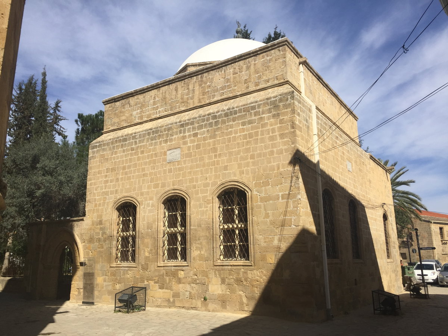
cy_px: 168
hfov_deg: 61.7
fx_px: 375
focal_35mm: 29
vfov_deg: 48.2
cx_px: 224
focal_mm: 4.15
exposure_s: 1/2639
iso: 32
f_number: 2.2
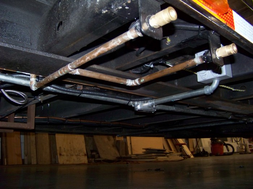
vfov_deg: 39.7
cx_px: 126
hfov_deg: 51.4
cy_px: 94
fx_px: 263
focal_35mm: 36
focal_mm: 5.85
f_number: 2.8
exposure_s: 1/30
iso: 200
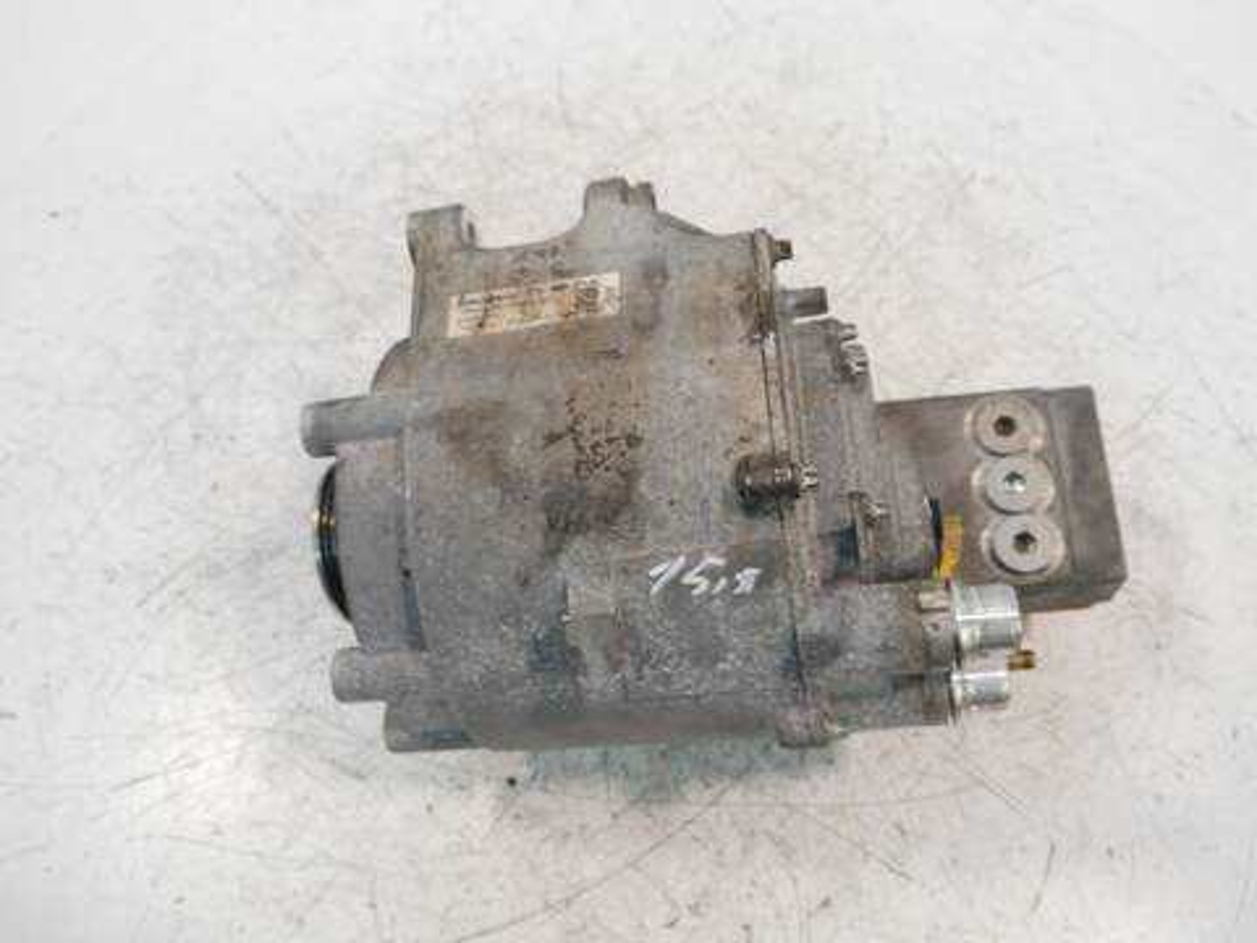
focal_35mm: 30
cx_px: 628
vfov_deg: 46.8
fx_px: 1089
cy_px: 472
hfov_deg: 60.0
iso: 1000
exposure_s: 1/125
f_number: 3.6
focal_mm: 15
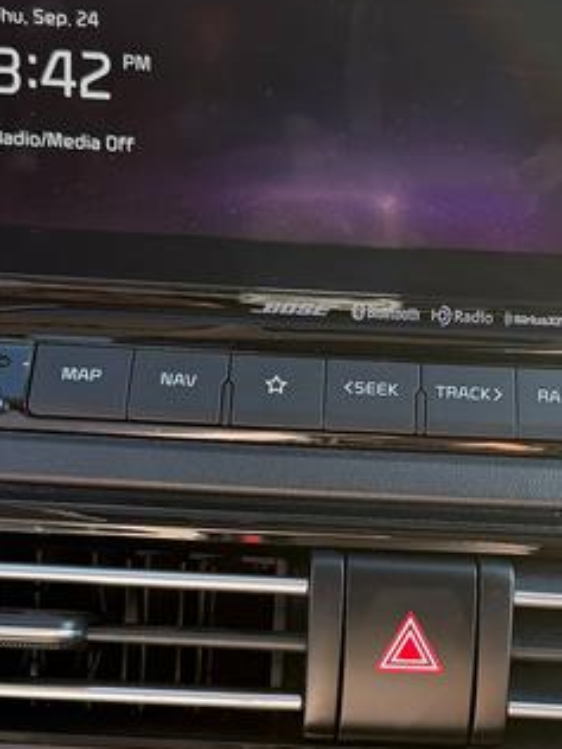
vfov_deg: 26.1
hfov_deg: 20.0
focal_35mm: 73
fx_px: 1580
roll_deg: -3.1
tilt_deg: -15.1
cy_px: 612
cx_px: 429
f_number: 1.78
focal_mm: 6.76
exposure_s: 1/186
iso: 100
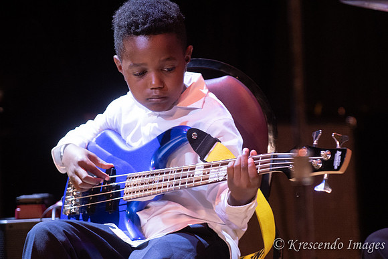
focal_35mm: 255
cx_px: 194
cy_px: 130
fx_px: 2749
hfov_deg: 8.1
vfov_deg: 5.4
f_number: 4
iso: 3200
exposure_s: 1/200
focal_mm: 170
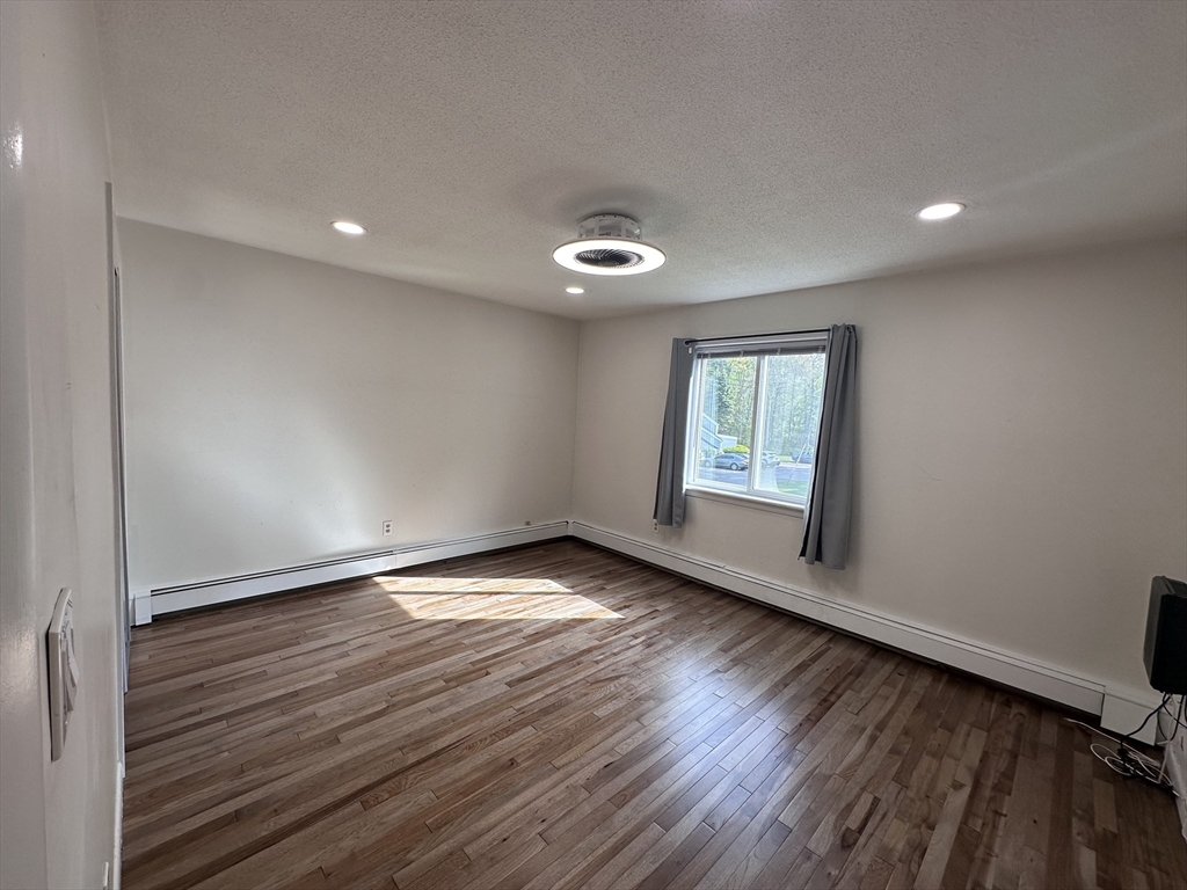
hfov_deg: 102.1
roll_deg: -3.1
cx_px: 594
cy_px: 445
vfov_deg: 85.7
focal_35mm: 14
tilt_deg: -3.8
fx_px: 480
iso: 40
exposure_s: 1/136
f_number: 2.2
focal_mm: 2.22
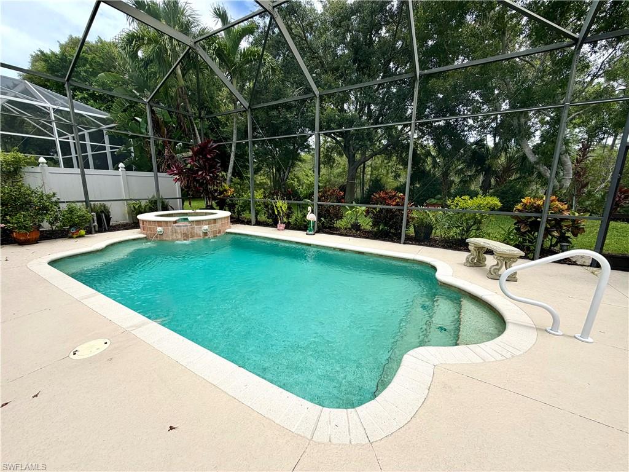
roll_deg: -0.7
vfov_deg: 85.7
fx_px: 254
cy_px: 236
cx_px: 314
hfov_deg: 102.1
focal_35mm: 14
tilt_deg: -11.3
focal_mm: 2.22
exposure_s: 1/770
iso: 32
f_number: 2.2
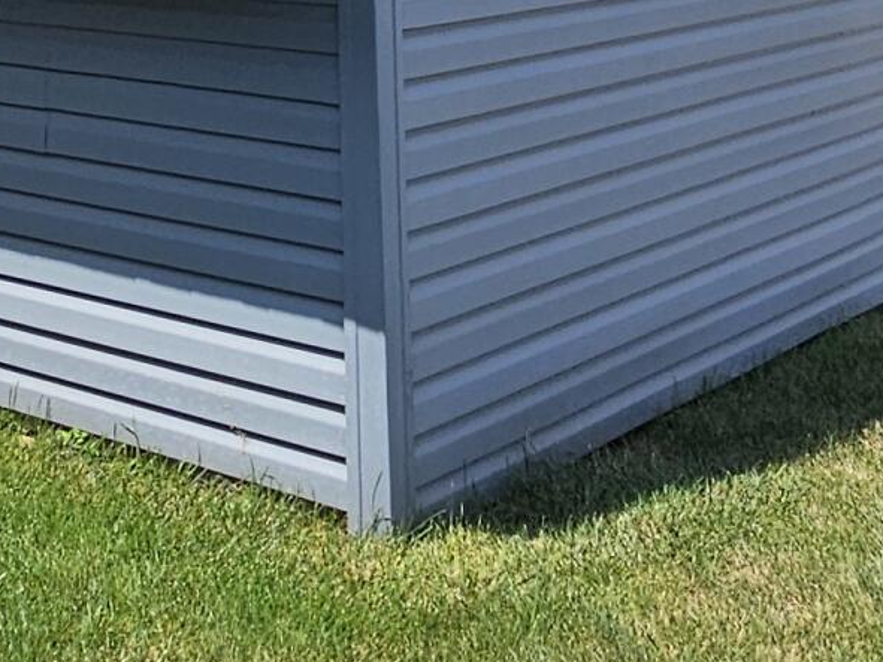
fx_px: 1683
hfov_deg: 28.0
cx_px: 51
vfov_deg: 18.9
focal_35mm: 66
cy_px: -399
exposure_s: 1/3327
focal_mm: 2.2
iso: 50
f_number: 2.2
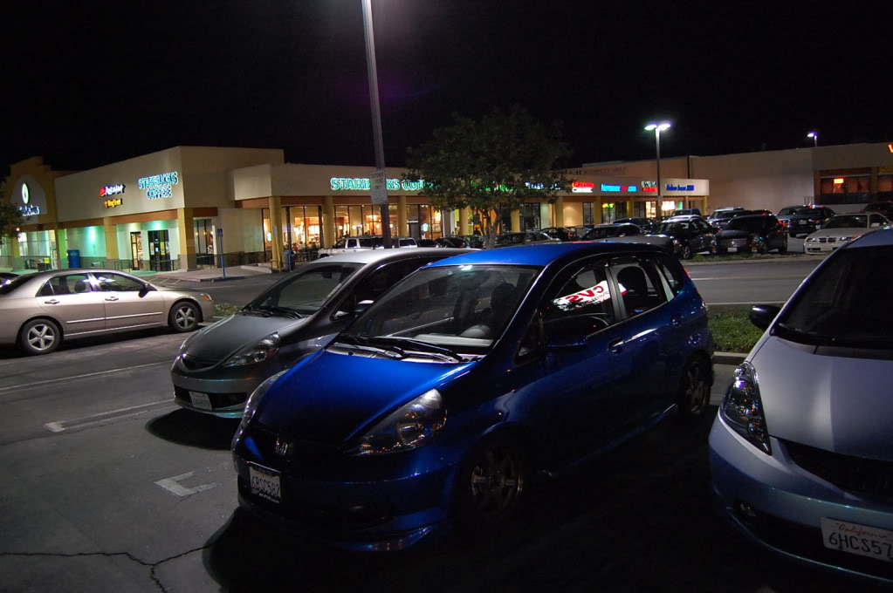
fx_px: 669
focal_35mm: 27
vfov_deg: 47.8
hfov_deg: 67.4
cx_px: 446
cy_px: 296
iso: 1600
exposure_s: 1/20
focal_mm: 18
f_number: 3.5
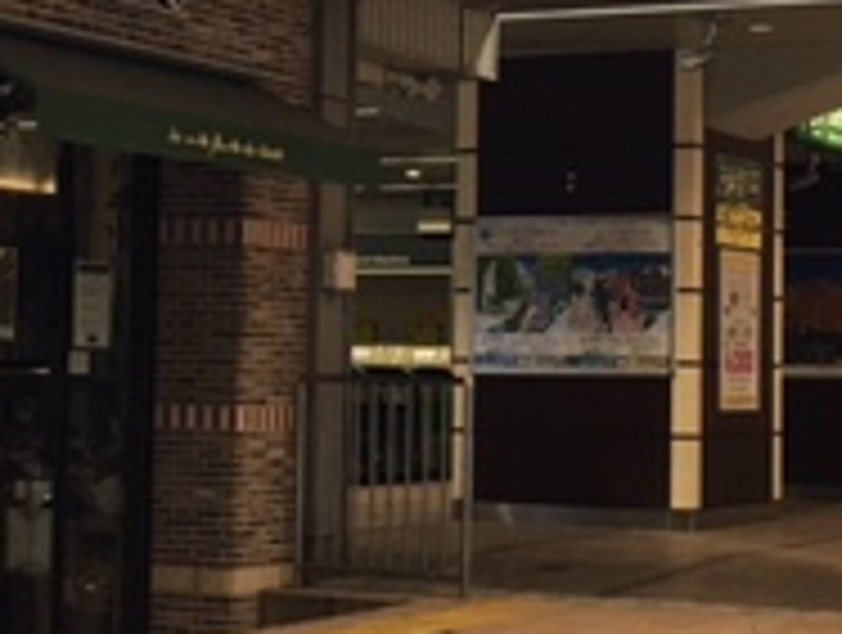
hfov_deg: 19.8
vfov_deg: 15.0
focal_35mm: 99
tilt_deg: +5.2
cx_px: 414
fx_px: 2413
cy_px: 229
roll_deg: -1.1
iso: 25
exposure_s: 1/30
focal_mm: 4.15
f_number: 2.2
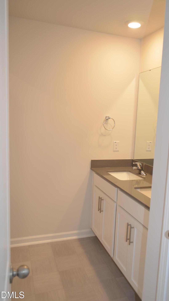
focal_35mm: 29
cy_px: 155
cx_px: 102
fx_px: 231
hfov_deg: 40.0
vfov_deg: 66.1
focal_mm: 18
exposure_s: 1/60
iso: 400
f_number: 4
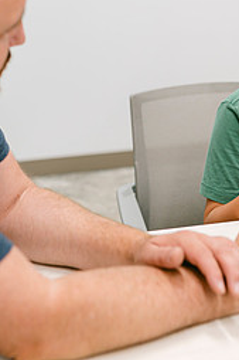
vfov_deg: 25.2
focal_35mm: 80
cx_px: 150
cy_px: 116
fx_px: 798
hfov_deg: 17.0
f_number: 2
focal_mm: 35
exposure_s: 1/125
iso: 200
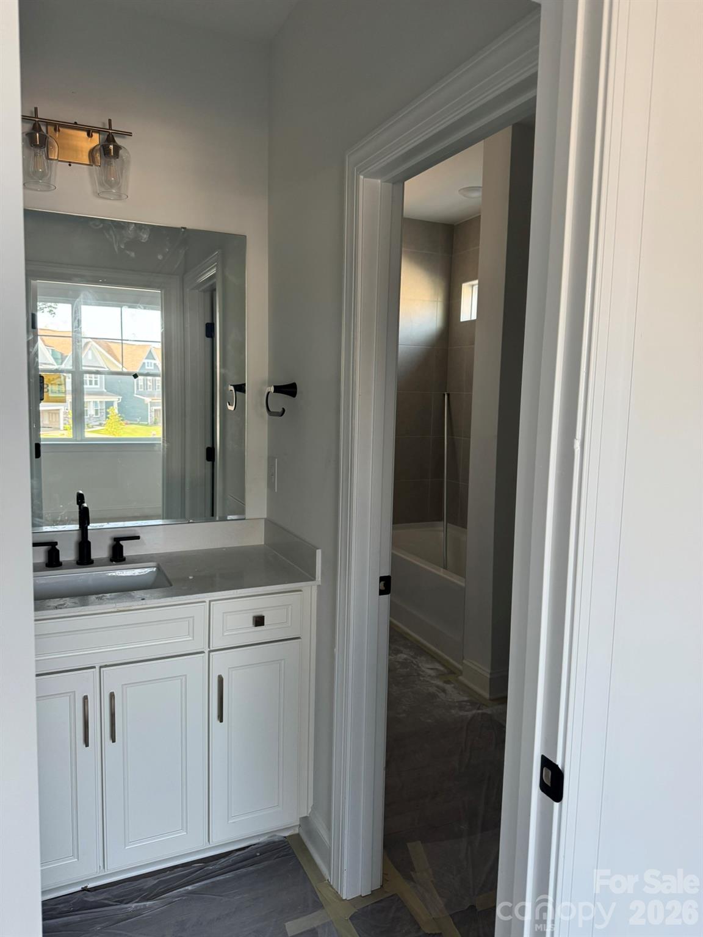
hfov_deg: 56.8
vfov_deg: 71.6
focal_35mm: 24
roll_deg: -1.4
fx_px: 650
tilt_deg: -3.5
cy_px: 468
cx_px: 352
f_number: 1.78
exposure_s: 1/121
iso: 200
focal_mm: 6.76
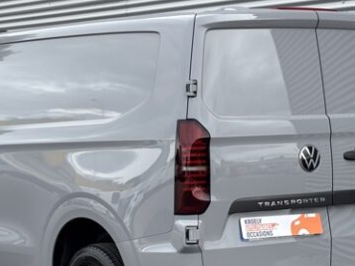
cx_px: 166
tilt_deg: -3.4
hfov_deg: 17.6
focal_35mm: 112
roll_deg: +0.7
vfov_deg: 13.2
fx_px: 1147
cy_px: 160
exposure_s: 1/634
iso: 32
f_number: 1.6
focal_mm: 5.96
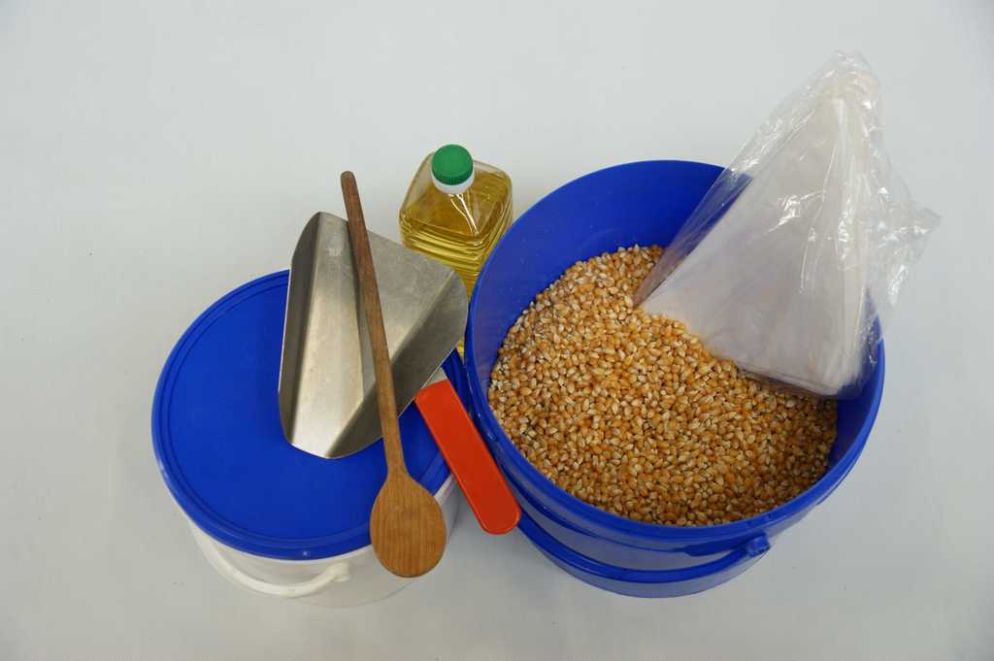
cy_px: 330
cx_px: 497
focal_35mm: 45
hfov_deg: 43.6
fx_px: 1241
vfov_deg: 29.8
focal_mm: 30
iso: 400
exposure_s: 1/40
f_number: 4
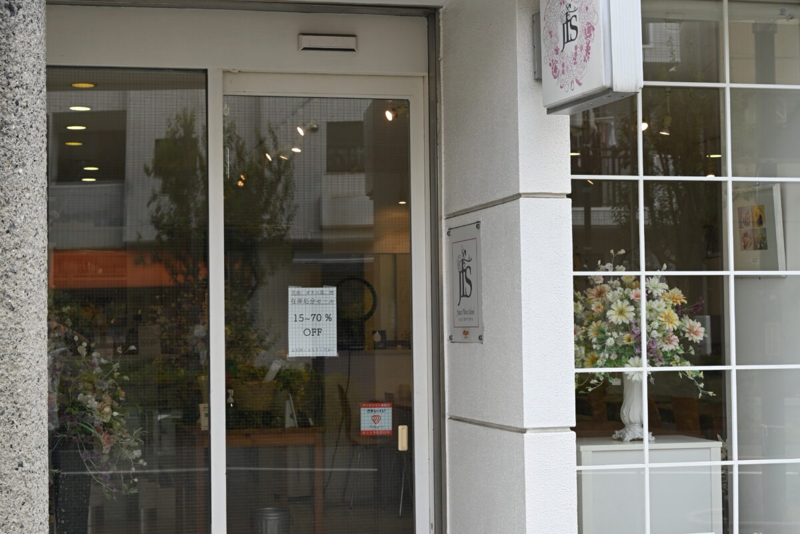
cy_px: 267
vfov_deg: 30.5
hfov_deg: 44.5
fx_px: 978
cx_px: 400
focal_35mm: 44
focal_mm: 44
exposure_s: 1/250
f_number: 5.6
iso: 160
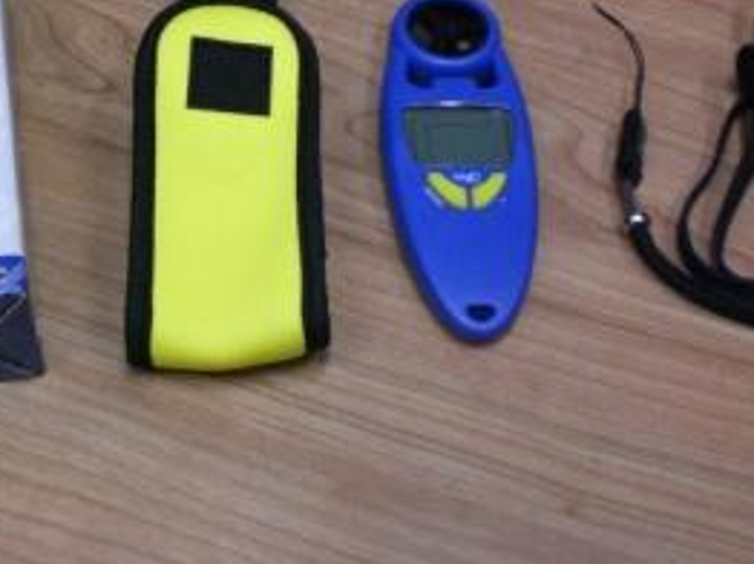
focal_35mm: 65
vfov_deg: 22.3
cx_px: 256
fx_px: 1415
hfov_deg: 29.7
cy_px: 132
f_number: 3.1
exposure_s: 1/125
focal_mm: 6.3
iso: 400
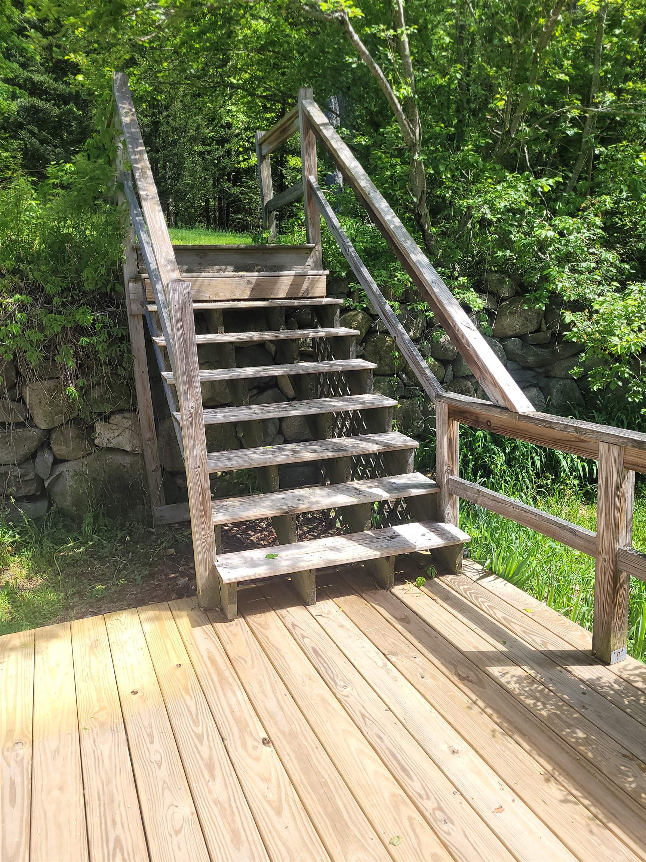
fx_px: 647
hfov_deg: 53.1
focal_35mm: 26
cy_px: 431
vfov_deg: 67.3
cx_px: 323
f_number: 1.8
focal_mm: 5.4
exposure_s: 1/705
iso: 40
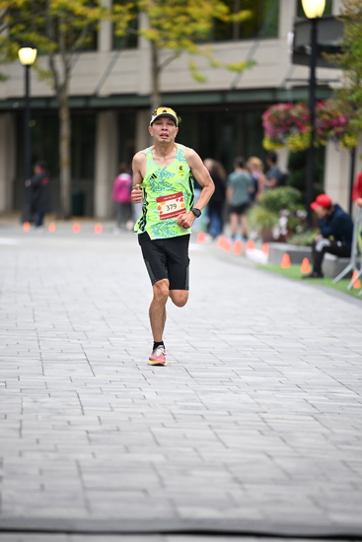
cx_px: 181
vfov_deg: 10.3
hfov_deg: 6.9
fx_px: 3015
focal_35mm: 200
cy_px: 271
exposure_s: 1/1250
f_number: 2.8
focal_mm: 200
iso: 1600
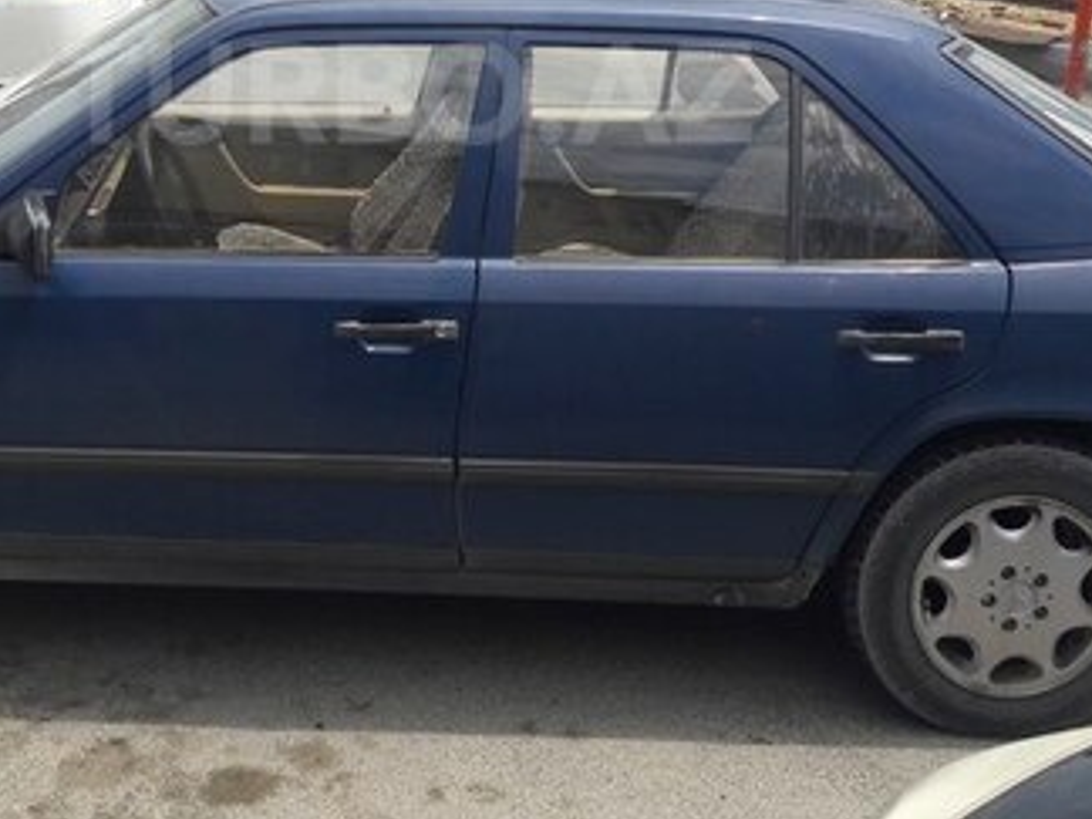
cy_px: 93
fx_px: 1798
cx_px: 408
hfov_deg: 33.6
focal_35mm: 57
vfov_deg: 24.9
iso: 40
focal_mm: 3.7
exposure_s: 1/1364
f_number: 1.9
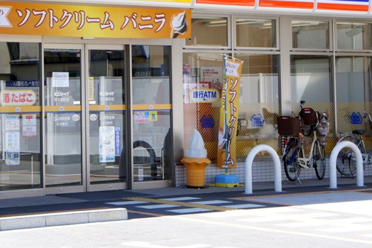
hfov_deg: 16.5
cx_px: 73
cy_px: 39
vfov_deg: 11.1
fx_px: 1271
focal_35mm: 123
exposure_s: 1/160
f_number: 7.1
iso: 200
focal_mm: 42
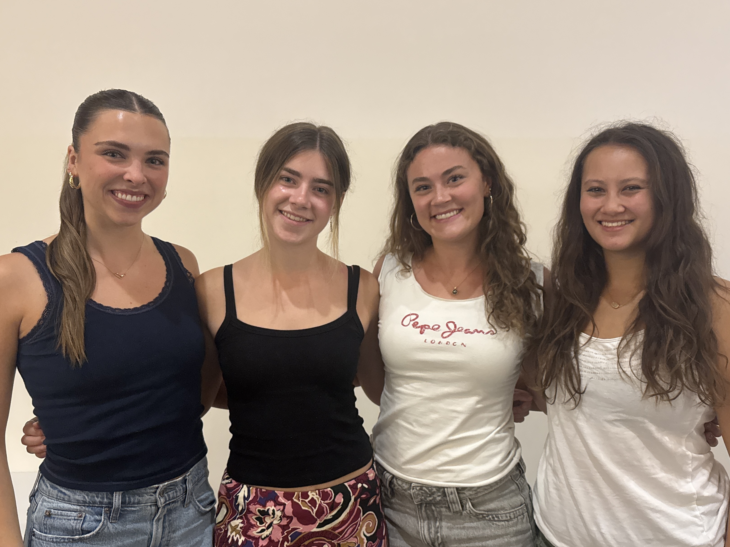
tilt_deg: -2.1
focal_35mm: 24
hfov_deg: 71.6
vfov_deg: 56.8
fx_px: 506
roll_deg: +0.3
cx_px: 365
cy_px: 274
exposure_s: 1/40
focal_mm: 6.76
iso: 640
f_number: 1.78
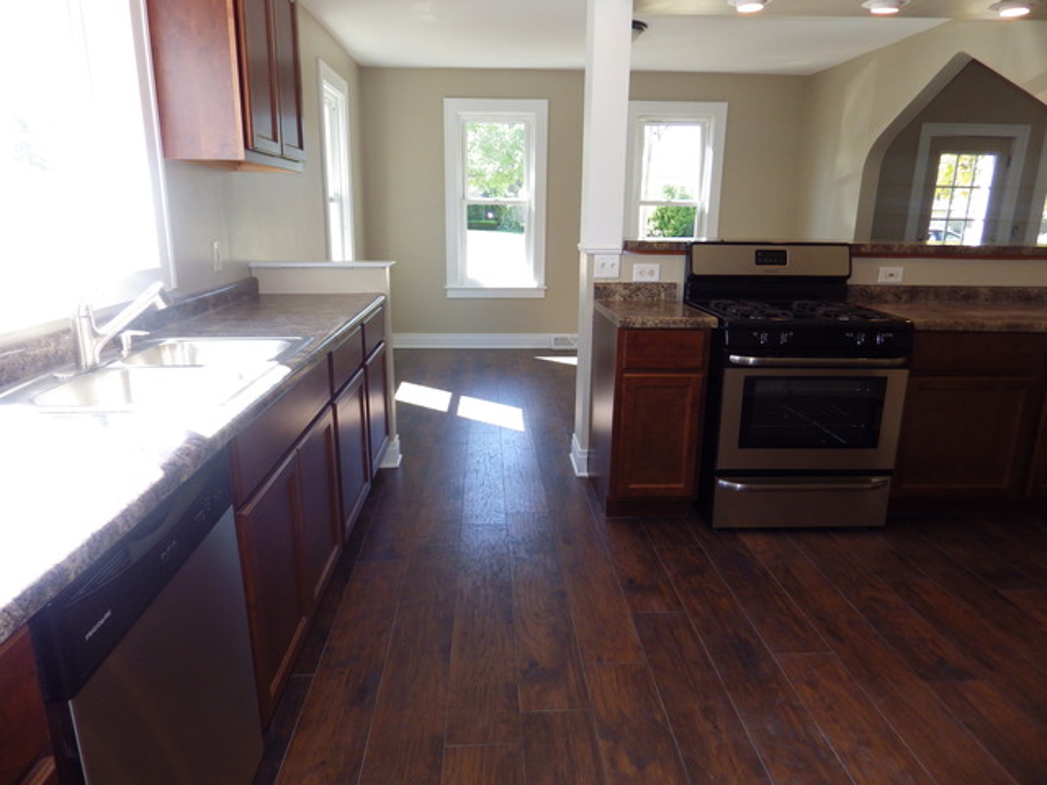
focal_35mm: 22
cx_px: 524
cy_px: 392
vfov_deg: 61.1
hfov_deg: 76.4
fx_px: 665
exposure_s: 1/60
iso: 100
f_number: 3.1
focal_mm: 4
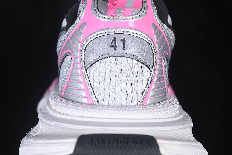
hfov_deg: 27.0
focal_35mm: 75
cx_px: 116
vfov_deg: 18.2
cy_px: 78
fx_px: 483
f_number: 7.1
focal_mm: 50
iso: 160
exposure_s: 1/80
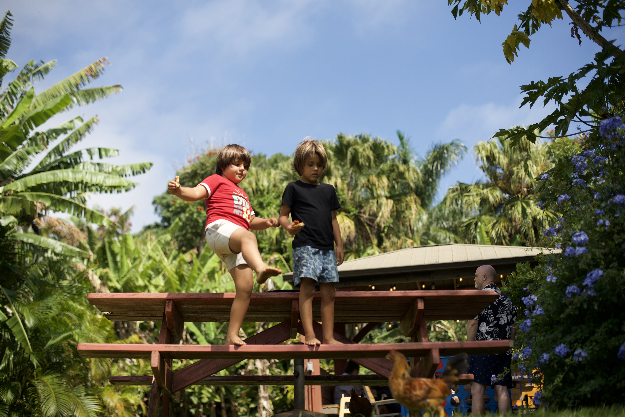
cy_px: 208
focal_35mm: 50
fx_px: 868
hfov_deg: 39.6
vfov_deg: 27.0
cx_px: 312
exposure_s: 1/4000
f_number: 2.2
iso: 200
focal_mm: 50
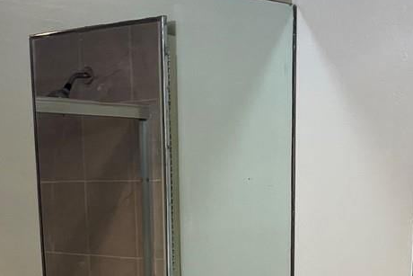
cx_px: 214
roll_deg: +0.3
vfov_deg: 13.3
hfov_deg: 21.7
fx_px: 1079
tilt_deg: -14.9
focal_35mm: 94
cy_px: 472
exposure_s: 1/120
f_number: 1.6
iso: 80
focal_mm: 5.1
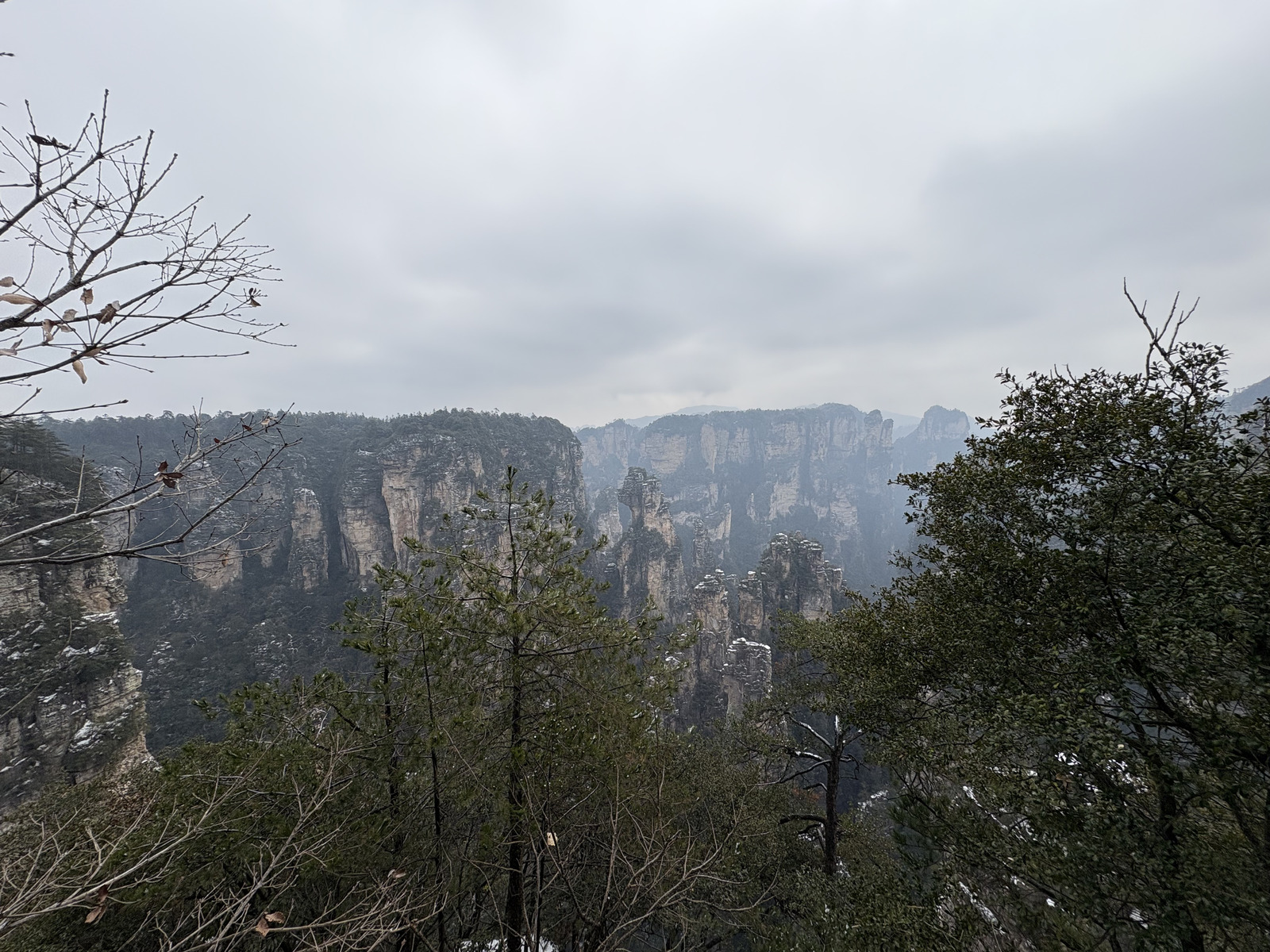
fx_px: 514
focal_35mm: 14
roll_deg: +0.1
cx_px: 635
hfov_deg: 102.1
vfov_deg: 85.7
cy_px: 476
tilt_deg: -4.0
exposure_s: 1/1637
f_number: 2.2
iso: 50
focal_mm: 2.22
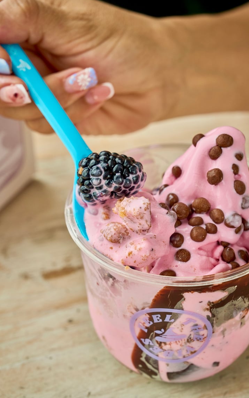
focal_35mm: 72
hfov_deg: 18.1
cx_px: 123
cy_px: 198
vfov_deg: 28.6
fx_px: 782
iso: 800
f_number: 9
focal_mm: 70
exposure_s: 1/160
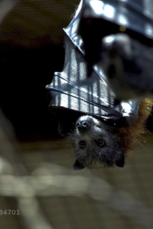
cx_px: 80
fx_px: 2875
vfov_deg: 4.6
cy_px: 114
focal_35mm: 451
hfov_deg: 3.0
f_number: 6.3
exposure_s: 1/250
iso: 640
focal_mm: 300
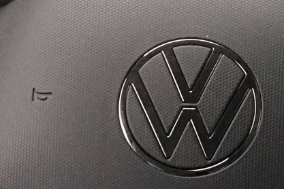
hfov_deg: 8.4
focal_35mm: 246
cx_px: 147
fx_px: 1941
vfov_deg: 5.6
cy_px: 40
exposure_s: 1/125
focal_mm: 41
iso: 6400
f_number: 4.5
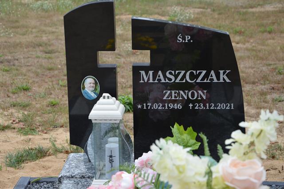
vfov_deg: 15.7
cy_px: 94
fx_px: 686
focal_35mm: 87
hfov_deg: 23.4
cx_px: 142
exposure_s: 1/125
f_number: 5.6
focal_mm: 58
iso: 180
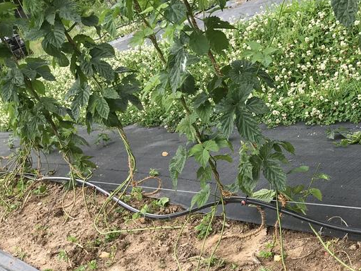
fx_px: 532
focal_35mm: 51
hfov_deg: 35.6
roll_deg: +17.0
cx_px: 315
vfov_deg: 28.2
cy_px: 200
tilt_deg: -22.6
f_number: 1.8
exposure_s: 1/567
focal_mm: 3.99
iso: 20
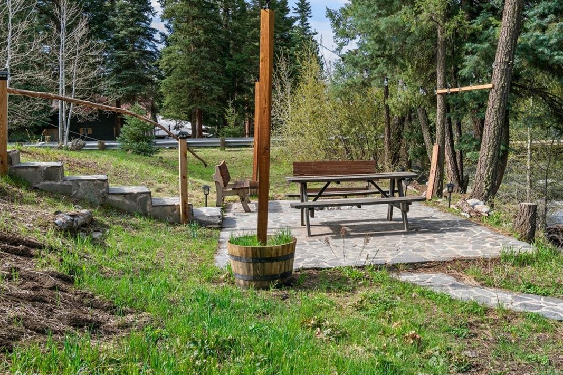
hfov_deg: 51.8
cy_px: 114
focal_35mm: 36
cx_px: 390
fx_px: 563
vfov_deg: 36.3
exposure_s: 1/350
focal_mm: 24
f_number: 8
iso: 400
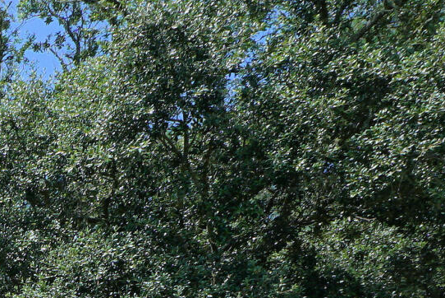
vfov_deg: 12.9
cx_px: -469
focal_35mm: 83
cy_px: 699
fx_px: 1026
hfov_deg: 17.1
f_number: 8
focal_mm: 10
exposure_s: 1/320
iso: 100
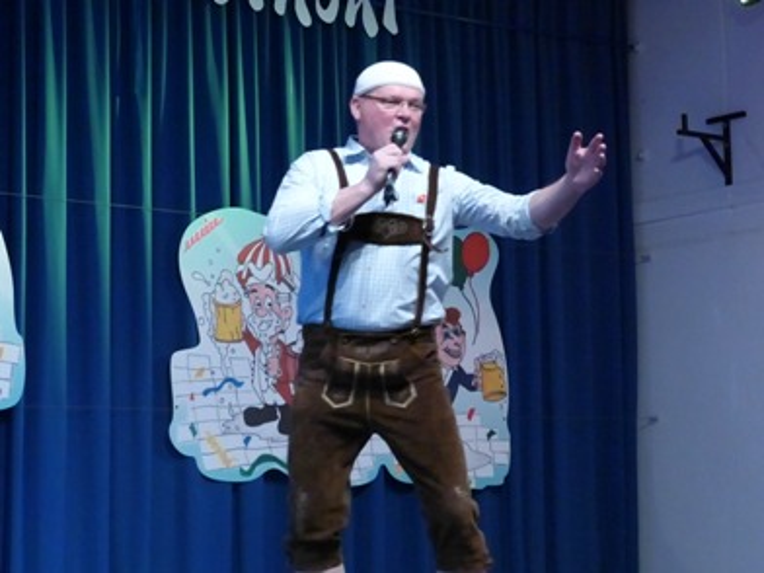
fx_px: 2362
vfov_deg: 13.8
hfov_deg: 18.4
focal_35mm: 107
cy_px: 286
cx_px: 382
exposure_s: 1/125
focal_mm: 19.2
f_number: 4
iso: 1600
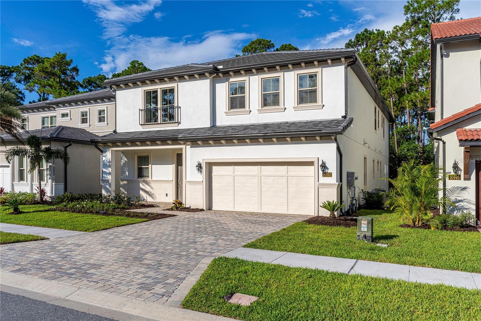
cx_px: 240
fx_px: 374
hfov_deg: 65.5
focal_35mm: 28
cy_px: 160
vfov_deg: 46.4
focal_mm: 28
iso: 100
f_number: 9
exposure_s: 1/2000
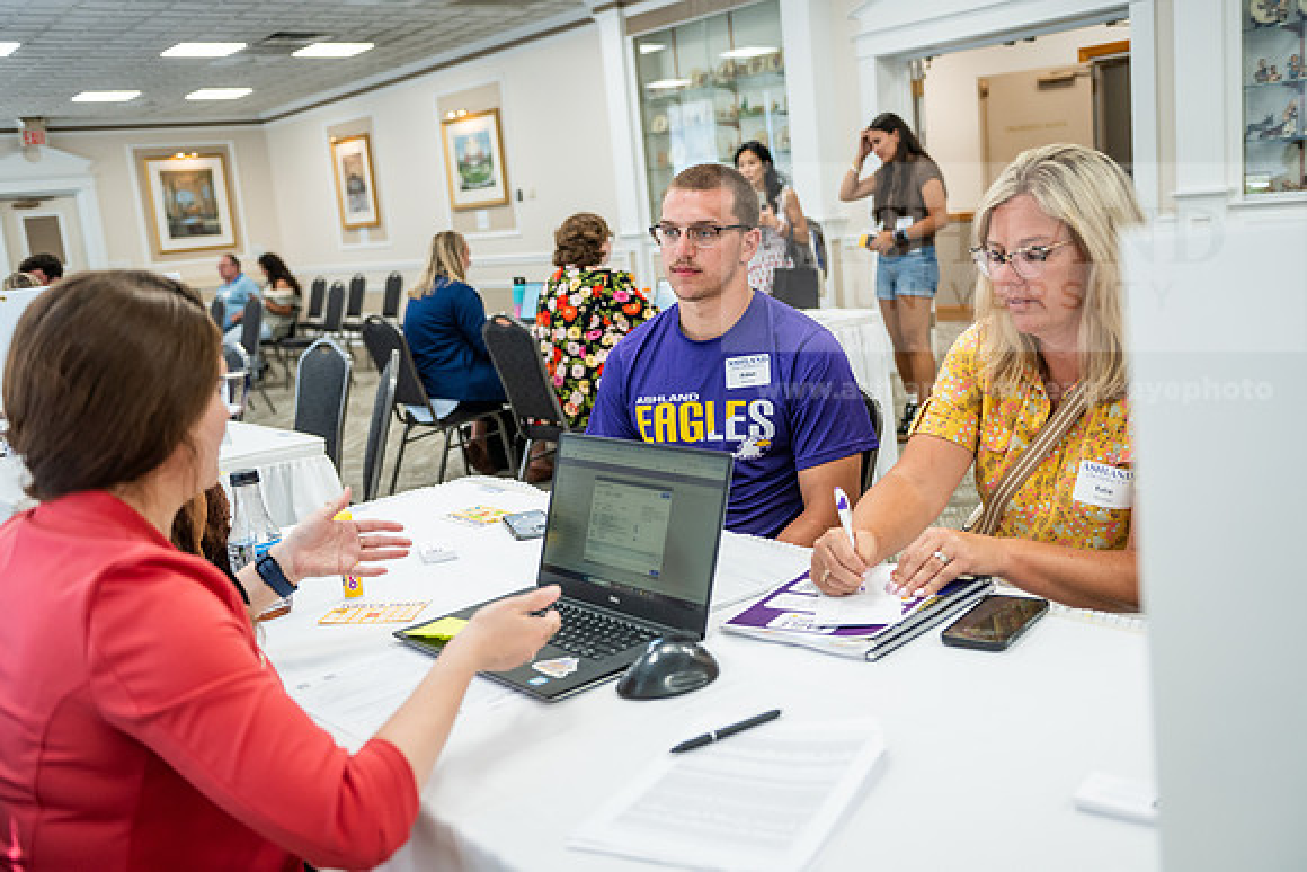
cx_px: 654
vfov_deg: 38.9
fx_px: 1235
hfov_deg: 55.8
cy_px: 436
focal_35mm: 34
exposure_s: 1/320
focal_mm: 34
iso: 800
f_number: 3.2
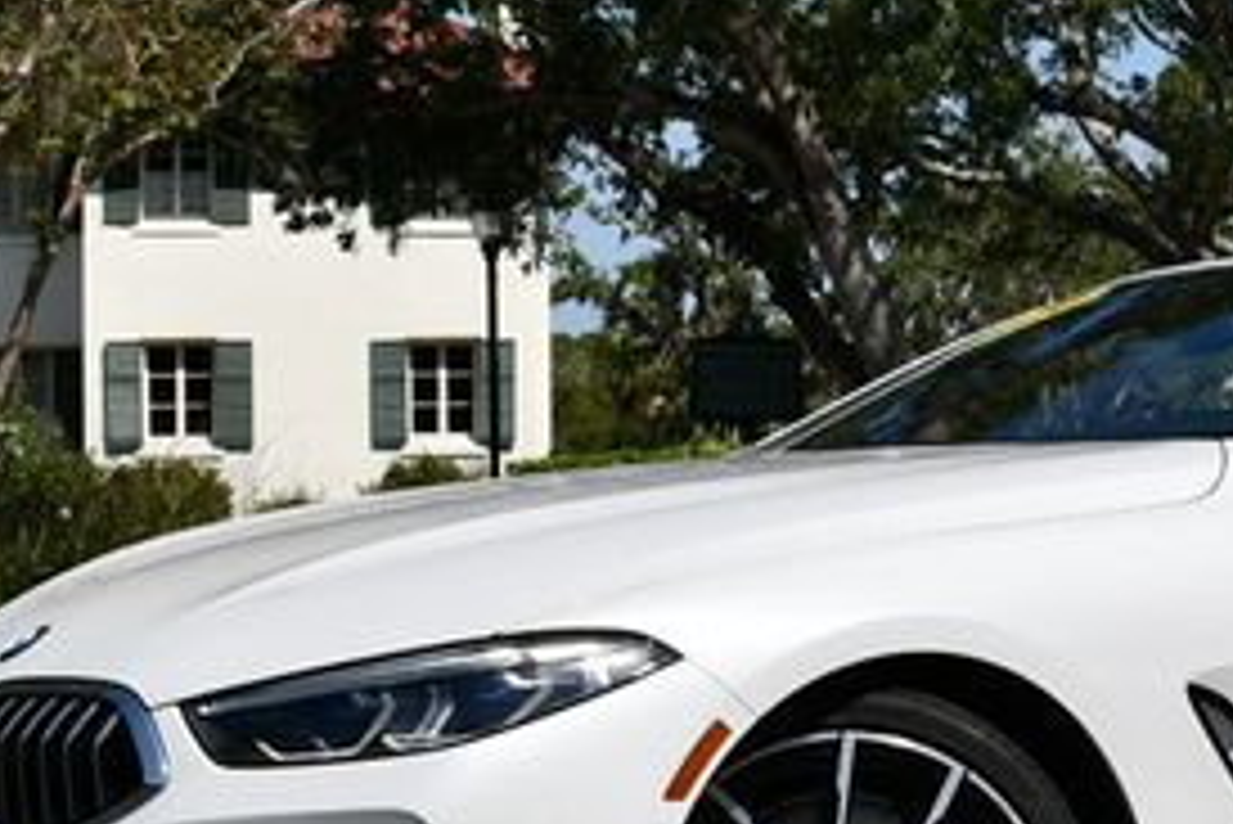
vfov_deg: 14.0
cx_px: 1116
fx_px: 3358
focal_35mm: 98
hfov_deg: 20.4
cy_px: 396
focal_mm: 21
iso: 100
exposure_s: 1/400
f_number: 10
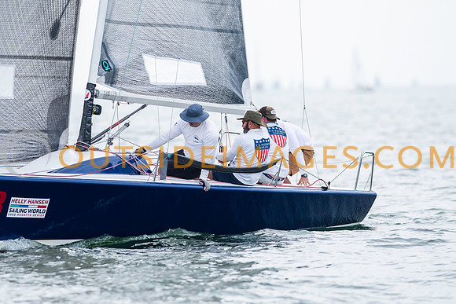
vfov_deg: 3.1
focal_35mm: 450
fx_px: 5701
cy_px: 152
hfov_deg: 4.6
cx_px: 228
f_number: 5
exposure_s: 1/1250
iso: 200
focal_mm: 300
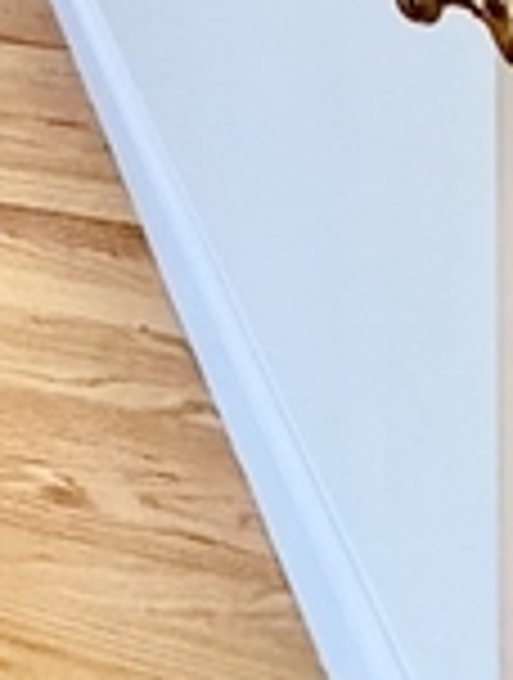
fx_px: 1397
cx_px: -639
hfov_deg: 14.9
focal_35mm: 71
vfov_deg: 16.4
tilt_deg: -0.2
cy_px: -838
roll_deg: +0.2
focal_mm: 2.22
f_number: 2.2
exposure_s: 1/120
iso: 200
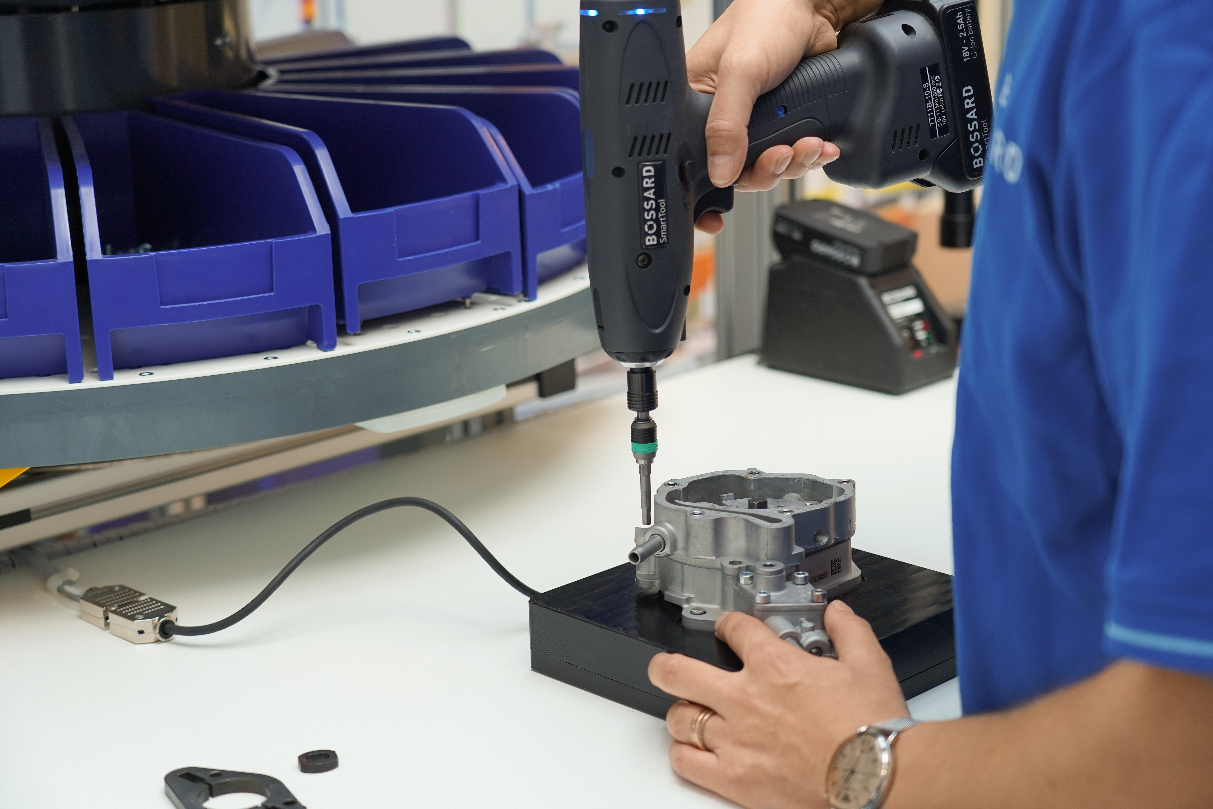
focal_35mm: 63
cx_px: 606
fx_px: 2123
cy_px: 404
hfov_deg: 31.9
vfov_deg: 21.6
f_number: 4
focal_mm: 63
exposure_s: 1/80
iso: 320
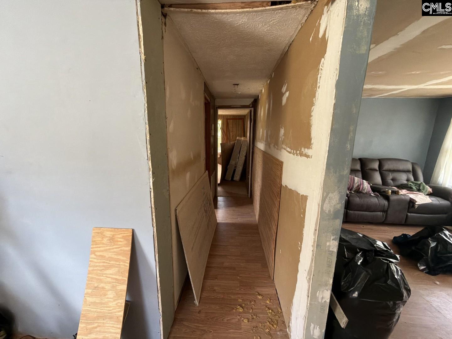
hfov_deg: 102.1
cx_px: 226
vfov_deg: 85.7
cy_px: 170
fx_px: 183
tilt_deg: -11.9
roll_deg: -0.8
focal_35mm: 14
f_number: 2.2
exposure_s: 1/60
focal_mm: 2.22
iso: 400
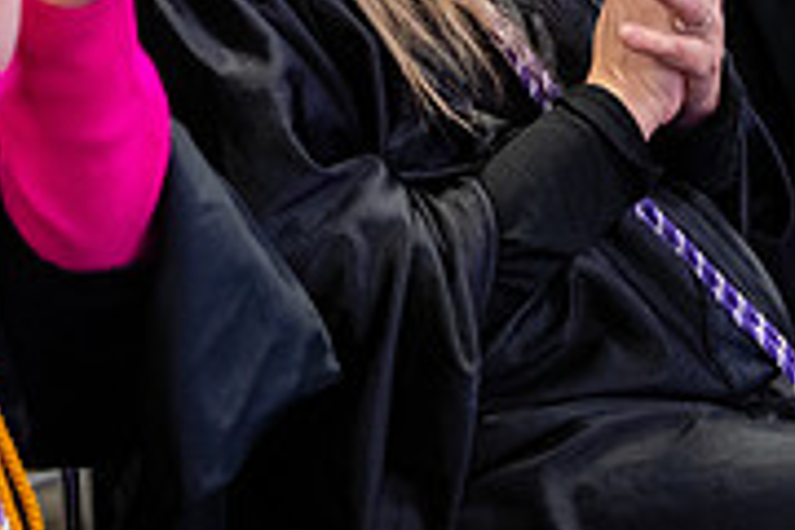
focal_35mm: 226
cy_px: -241
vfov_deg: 6.0
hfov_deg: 9.1
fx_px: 4990
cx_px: 367
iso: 3200
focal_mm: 70
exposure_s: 1/160
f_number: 2.8
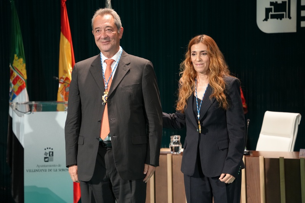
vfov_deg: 9.9
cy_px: 102
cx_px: 152
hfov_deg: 14.9
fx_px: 1169
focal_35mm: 138
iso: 5000
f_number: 5
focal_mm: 138
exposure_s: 1/160
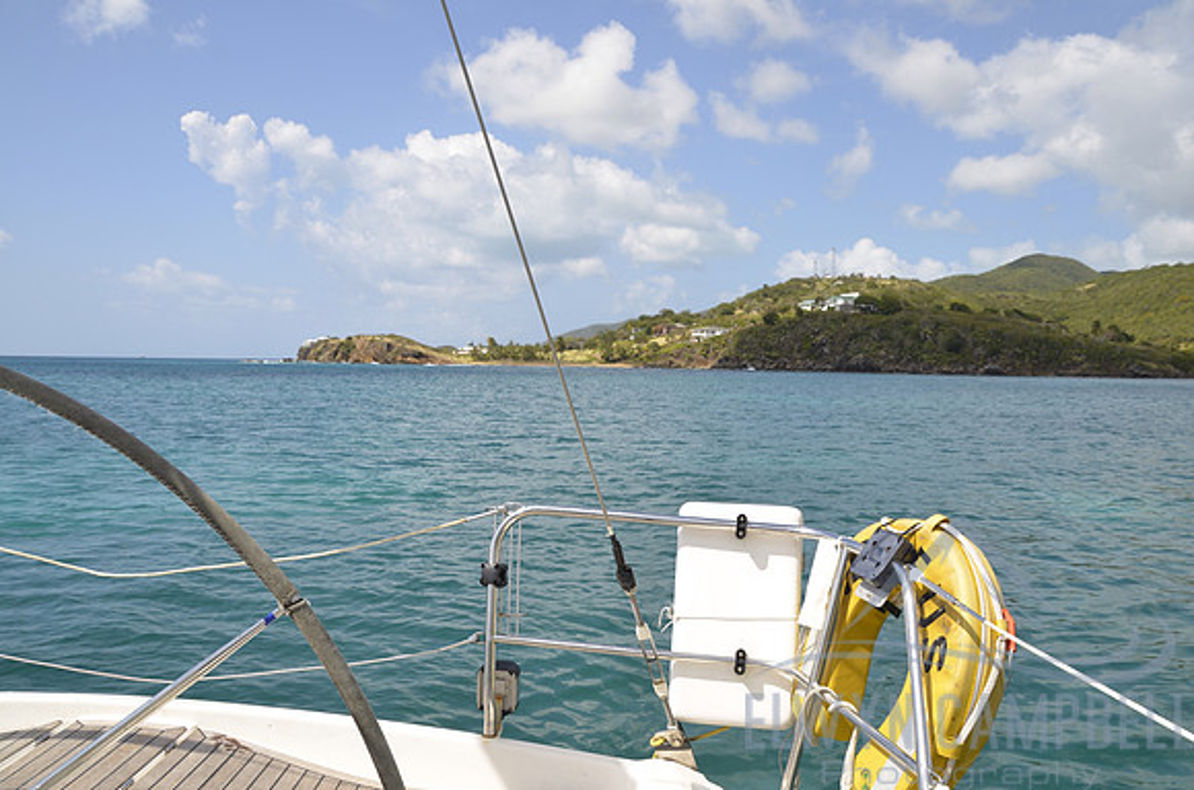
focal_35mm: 27
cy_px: 395
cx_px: 597
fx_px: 894
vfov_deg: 47.7
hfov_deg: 67.5
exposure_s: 1/250
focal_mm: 18
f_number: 8
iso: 100
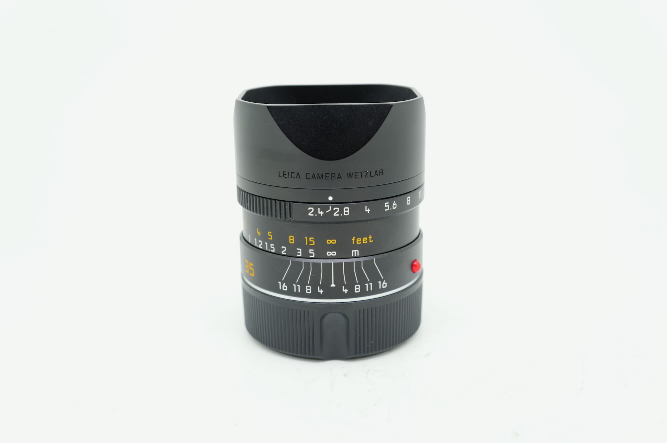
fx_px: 796
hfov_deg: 45.5
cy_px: 222
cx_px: 334
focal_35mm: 43
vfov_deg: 31.1
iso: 800
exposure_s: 1/60
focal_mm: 43
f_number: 9
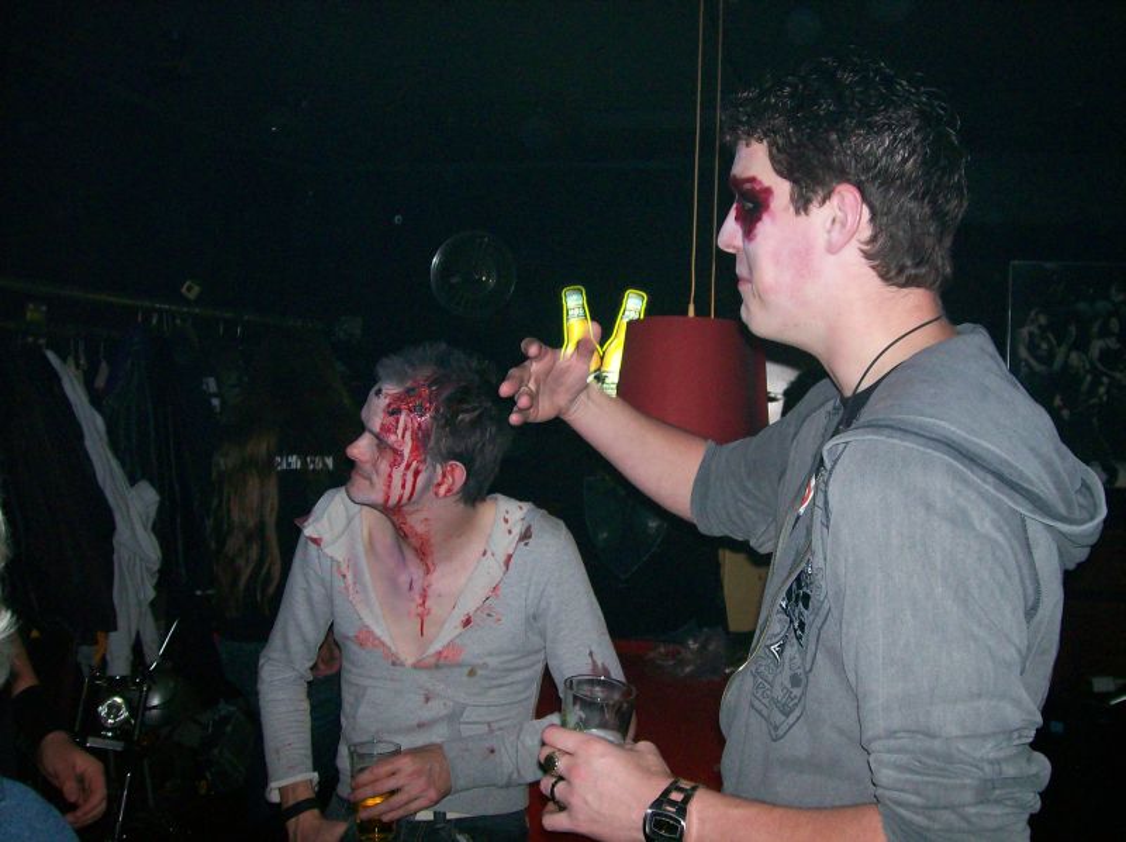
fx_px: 1170
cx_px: 563
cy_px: 421
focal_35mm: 36
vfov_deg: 39.6
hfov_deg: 51.4
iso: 140
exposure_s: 1/64
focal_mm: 6
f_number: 2.7
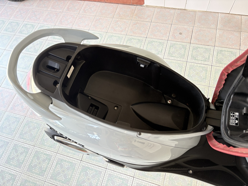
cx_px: 124
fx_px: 186
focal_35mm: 26
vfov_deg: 53.1
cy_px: 93
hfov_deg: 67.3
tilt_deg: -63.2
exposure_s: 1/60
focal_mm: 5.96
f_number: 1.6
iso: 200
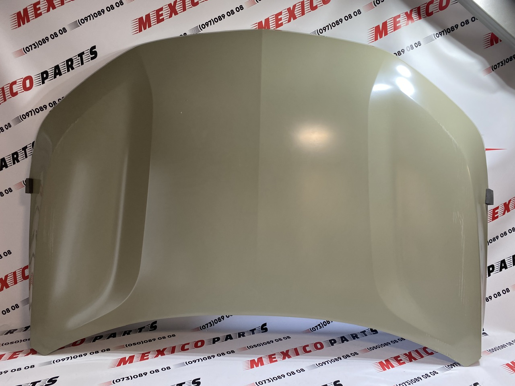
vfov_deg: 53.1
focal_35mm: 26
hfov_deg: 67.3
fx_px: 387
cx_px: 258
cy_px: 193
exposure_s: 1/121
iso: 100
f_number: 1.8
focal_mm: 4.25
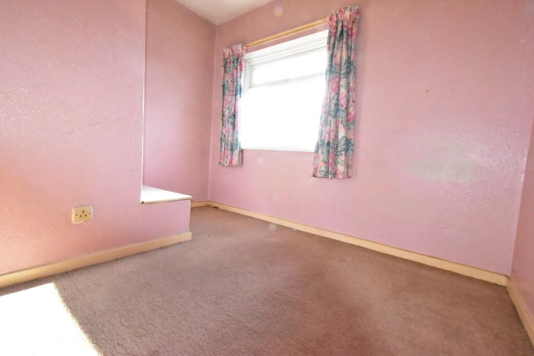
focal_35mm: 15
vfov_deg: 77.3
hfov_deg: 100.4
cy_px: 178
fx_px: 223
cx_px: 267
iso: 12800
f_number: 20
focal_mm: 10
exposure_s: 1/200
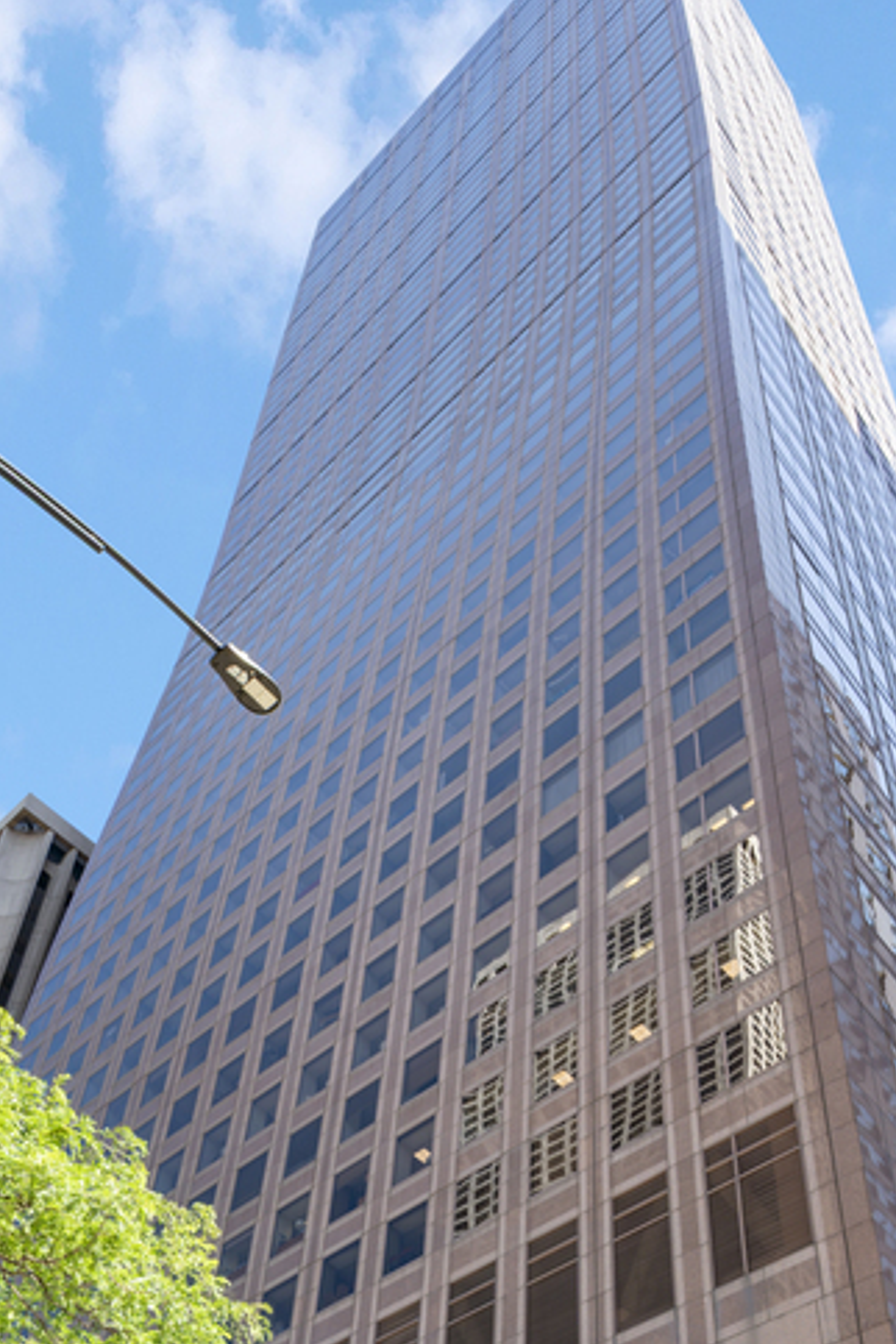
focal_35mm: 38
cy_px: 1274
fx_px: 1419
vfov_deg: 44.7
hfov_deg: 35.0
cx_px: 527
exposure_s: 1/20
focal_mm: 17
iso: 100
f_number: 10
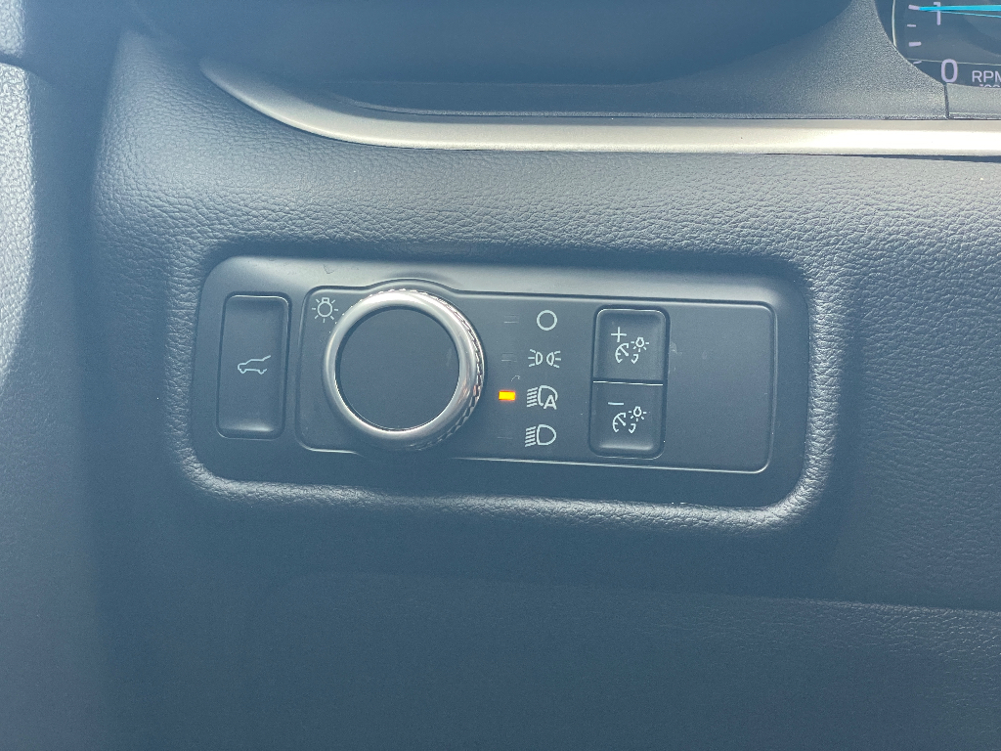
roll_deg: -1.6
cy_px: 376
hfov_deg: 36.8
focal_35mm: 52
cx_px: 500
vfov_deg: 28.0
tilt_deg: +0.2
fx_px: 1504
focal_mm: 6
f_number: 2
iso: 160
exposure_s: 1/99
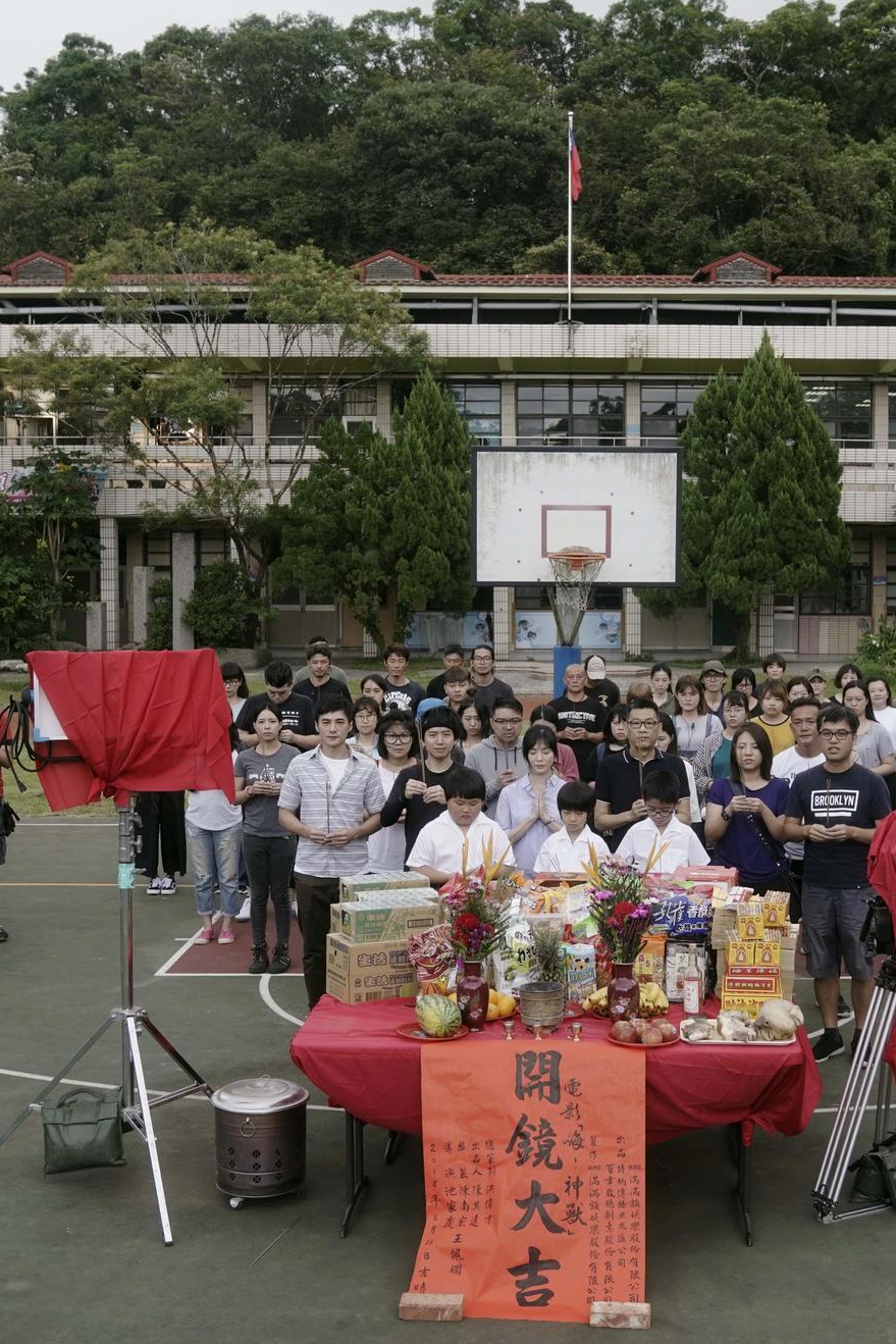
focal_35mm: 44
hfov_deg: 30.4
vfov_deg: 44.5
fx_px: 1642
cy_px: 671
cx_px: 549
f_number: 4
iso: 200
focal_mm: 29
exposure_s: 1/250
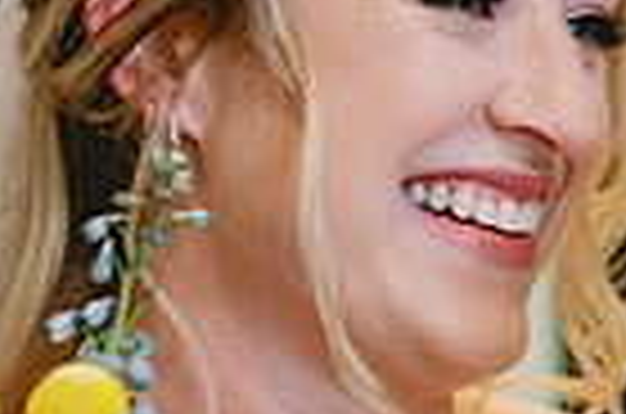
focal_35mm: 268
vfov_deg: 5.1
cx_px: 649
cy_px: 578
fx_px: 4650
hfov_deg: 7.7
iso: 1000
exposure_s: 1/125
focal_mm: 64
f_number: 4
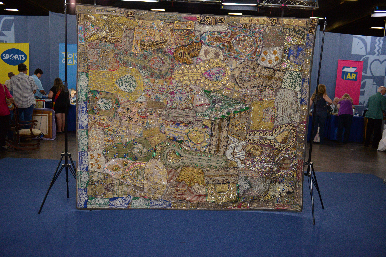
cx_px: 193
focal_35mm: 31
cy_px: 128
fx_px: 332
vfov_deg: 42.3
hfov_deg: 60.3
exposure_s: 1/640
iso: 2500
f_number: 2.8
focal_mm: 31
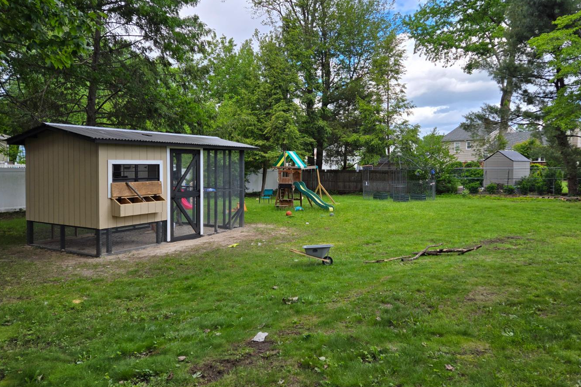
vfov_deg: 47.9
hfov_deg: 67.2
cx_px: 324
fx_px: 436
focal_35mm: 27
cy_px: 180
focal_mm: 5.4
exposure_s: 1/677
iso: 25
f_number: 1.8
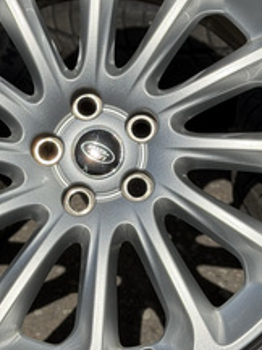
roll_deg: +0.4
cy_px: 105
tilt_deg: -31.5
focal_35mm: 111
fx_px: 1120
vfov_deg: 17.7
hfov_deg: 13.3
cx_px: 96
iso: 80
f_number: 1.78
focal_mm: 6.76
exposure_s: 1/16129
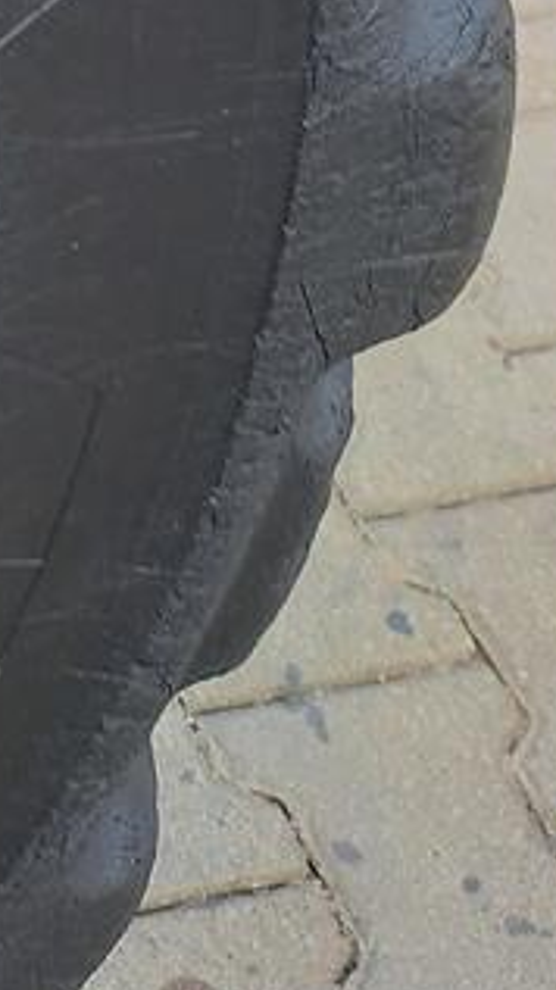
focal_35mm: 88
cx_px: -547
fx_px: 2310
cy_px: -465
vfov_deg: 20.8
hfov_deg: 12.2
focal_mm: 4.65
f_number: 1.8
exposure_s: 1/100
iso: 64
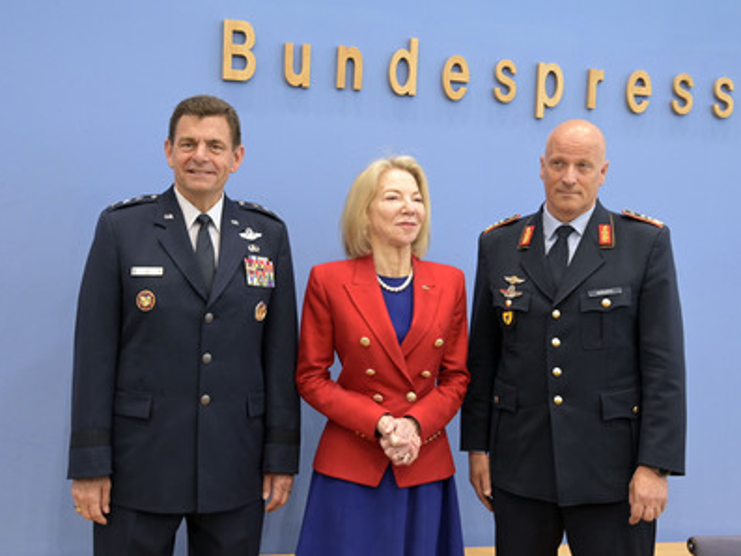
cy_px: 278
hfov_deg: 39.6
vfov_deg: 30.3
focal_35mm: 48
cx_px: 378
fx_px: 1028
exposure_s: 1/400
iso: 5000
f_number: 5.6
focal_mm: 44
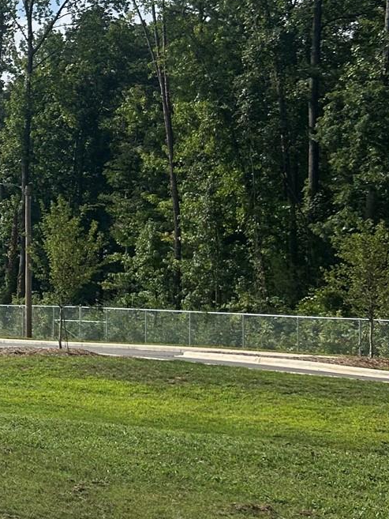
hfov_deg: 15.1
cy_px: 203
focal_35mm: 81
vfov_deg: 24.1
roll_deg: -1.6
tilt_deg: +4.0
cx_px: -370
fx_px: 1213
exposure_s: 1/10309
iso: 50
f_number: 1.5
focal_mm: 5.7
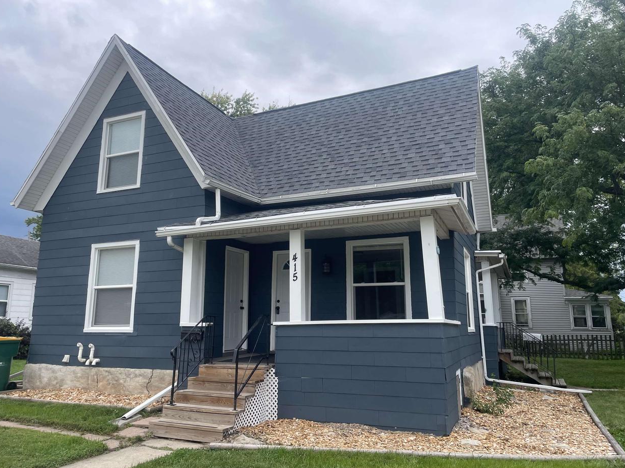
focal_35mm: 27
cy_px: 235
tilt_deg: +11.5
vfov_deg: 51.3
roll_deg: +0.9
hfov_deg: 65.3
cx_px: 310
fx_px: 487
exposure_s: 1/910
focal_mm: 4.2
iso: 32
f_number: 1.6
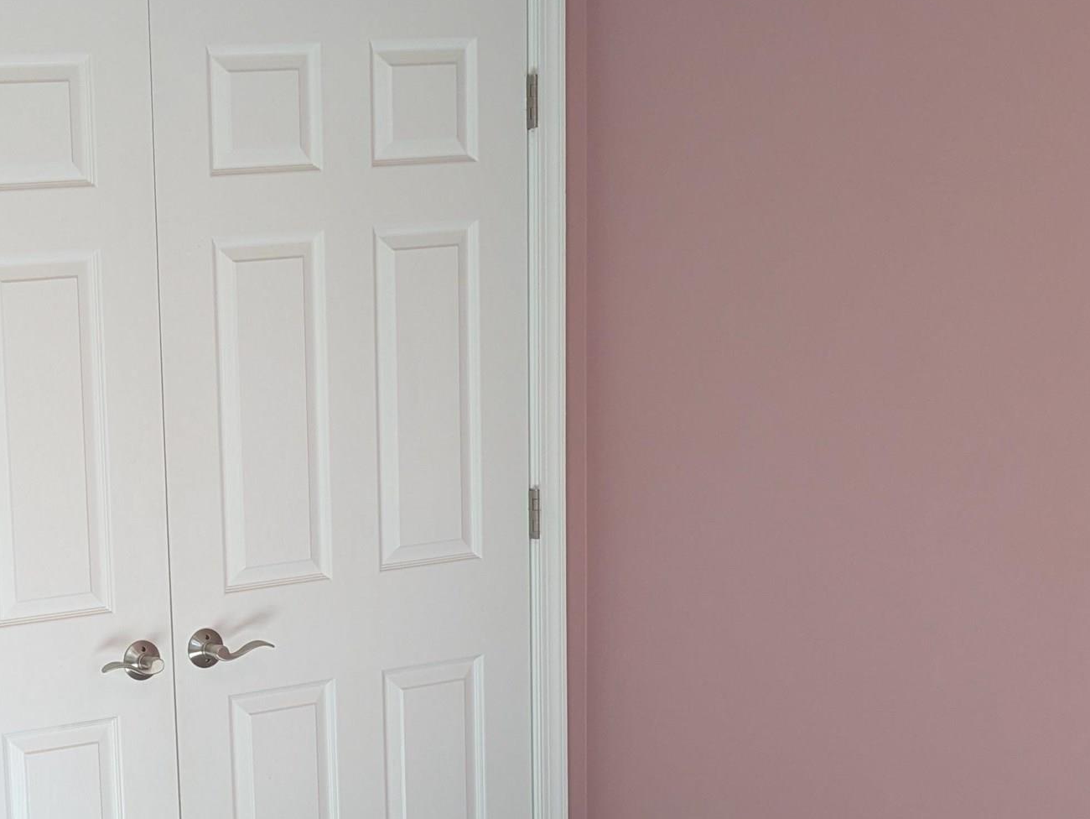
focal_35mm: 59
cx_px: -138
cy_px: 612
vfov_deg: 24.6
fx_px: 1858
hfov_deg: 29.2
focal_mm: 5.43
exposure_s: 1/120
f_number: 1.89
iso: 123
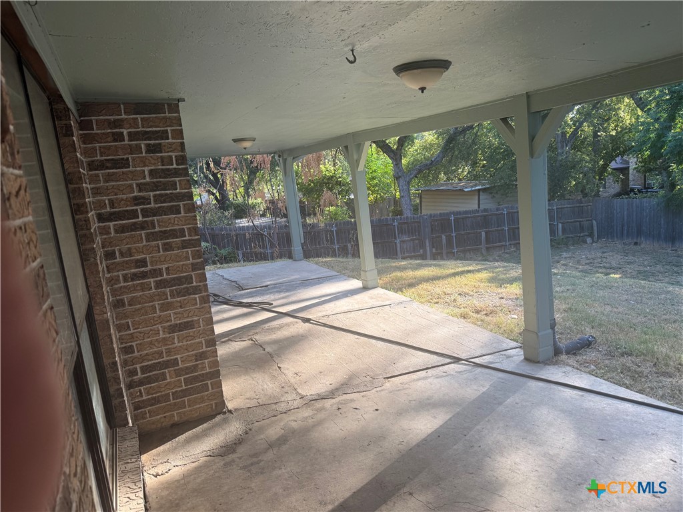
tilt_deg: -9.8
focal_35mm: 24
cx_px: 342
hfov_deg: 71.6
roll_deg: +5.6
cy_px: 256
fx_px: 474
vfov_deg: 56.8
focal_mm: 6.76
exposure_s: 1/374
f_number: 1.78
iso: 80
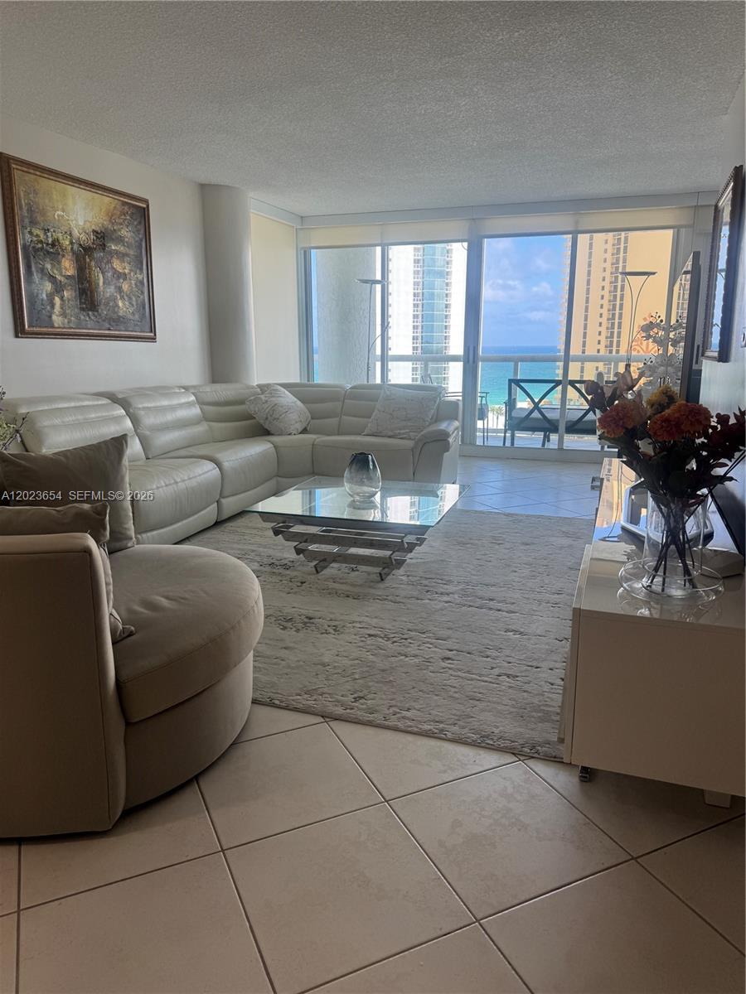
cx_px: 373
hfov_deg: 56.8
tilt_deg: -11.6
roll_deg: +0.7
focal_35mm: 24
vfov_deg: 71.6
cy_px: 497
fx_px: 690
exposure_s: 1/464
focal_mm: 6.76
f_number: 1.78
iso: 80
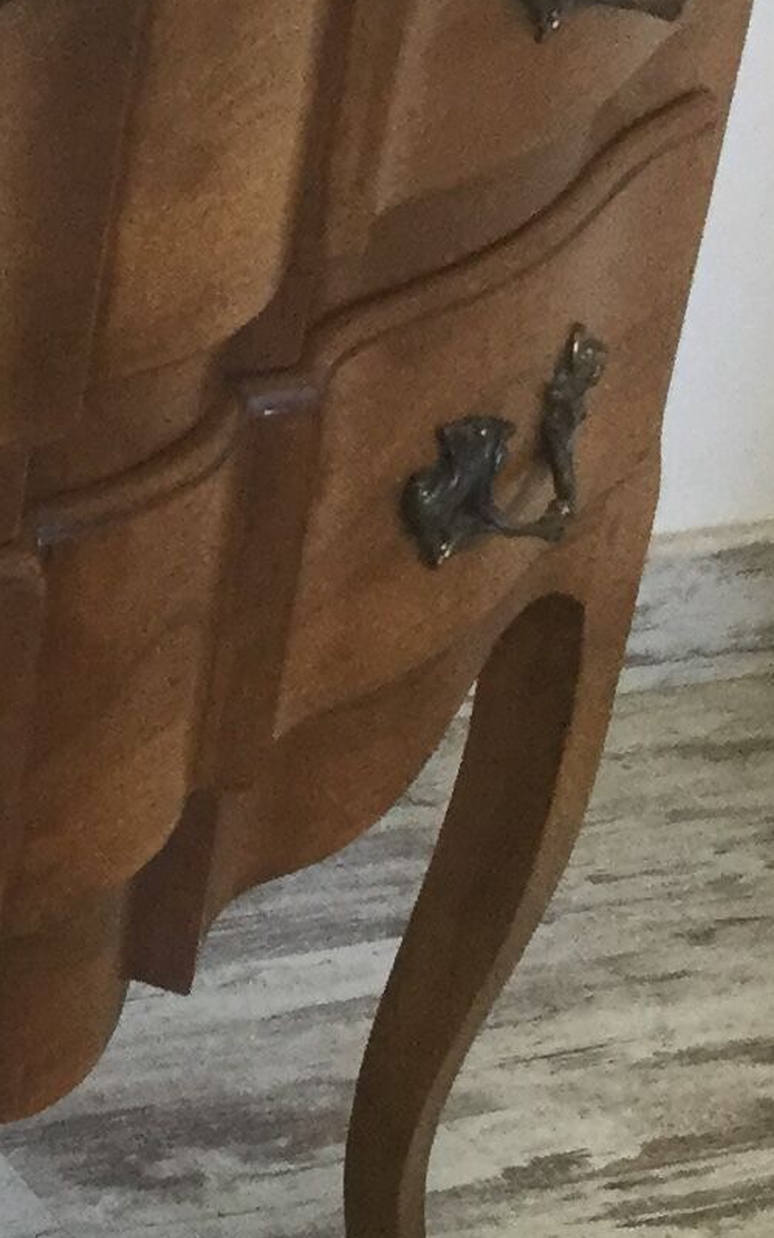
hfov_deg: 9.2
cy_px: 910
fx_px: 4523
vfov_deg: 15.5
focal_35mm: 134
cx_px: -745
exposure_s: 1/33
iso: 64
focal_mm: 3.3
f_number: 2.4
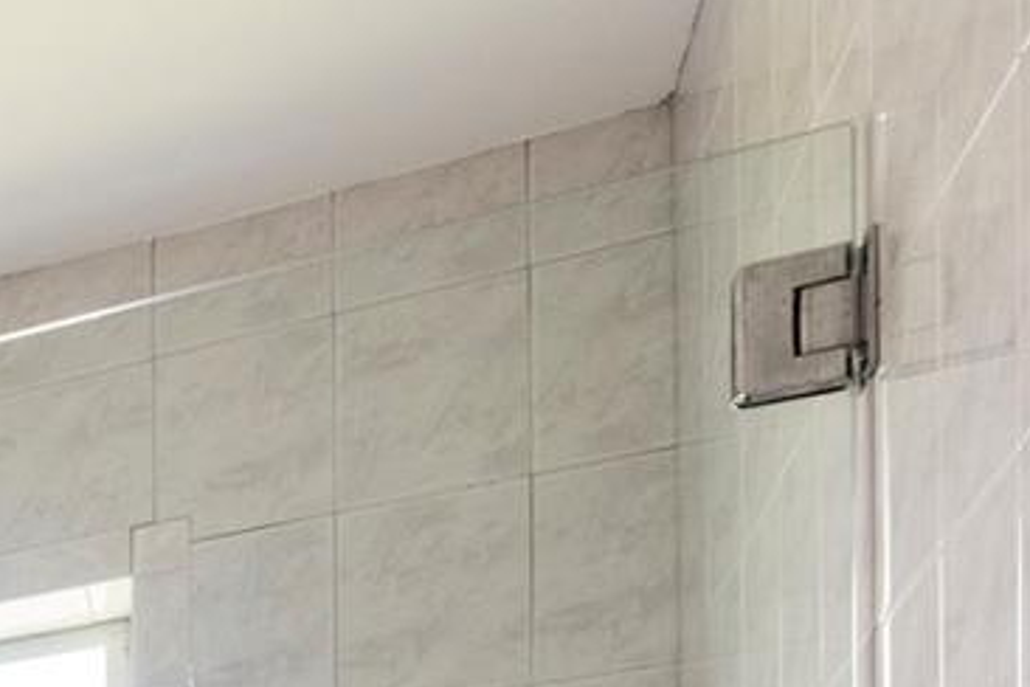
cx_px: -1199
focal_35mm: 72
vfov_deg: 14.9
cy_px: 1433
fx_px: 2065
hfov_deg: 17.0
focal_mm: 11
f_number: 8
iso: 200
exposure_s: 1/6
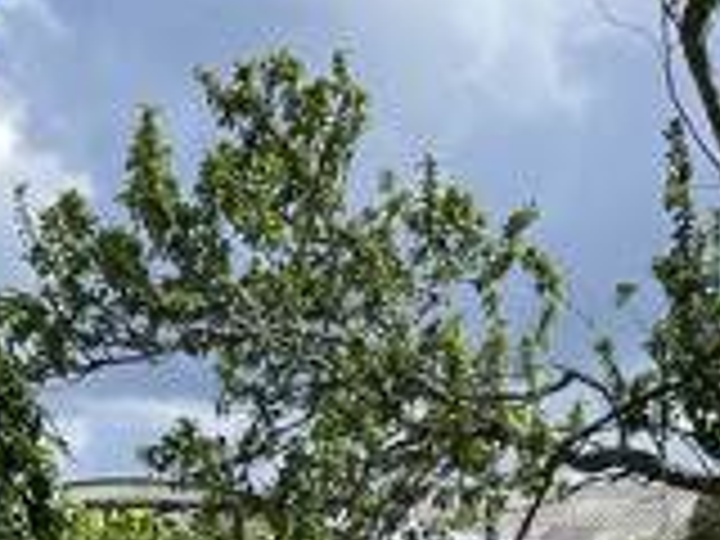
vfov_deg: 10.2
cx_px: 580
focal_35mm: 130
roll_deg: -1.5
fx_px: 2704
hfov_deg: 15.1
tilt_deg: -12.5
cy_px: 1197
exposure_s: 1/2571
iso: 50
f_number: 1.6
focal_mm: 5.1
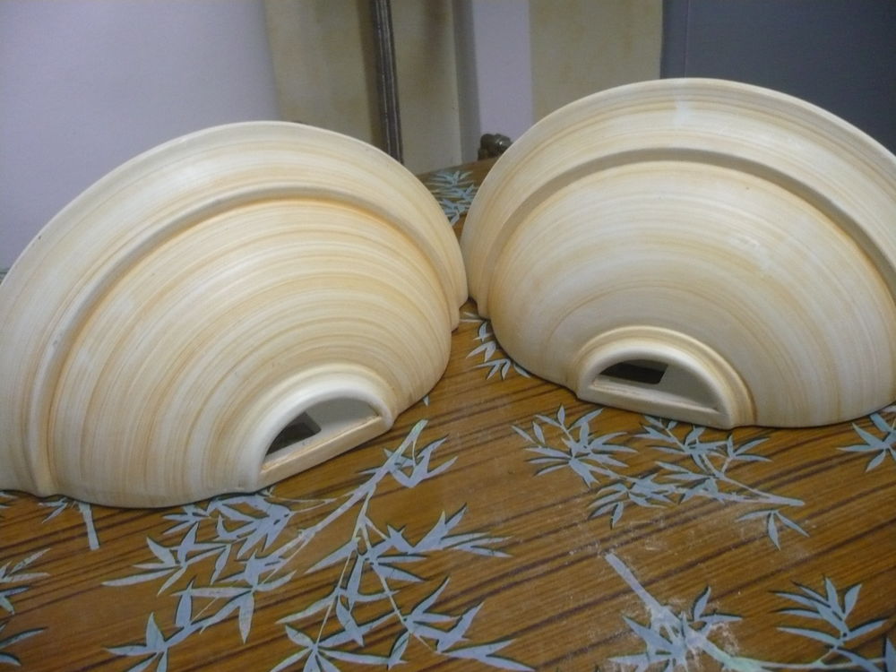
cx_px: 448
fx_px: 906
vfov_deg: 40.7
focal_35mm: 35
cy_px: 336
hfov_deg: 52.6
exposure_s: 1/60
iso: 400
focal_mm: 5.8
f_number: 2.8
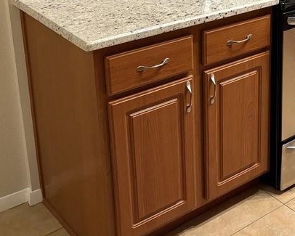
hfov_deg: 27.7
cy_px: -8
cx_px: 299
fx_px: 559
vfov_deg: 22.8
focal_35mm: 64
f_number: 1.6
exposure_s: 1/60
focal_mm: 5.96
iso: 200
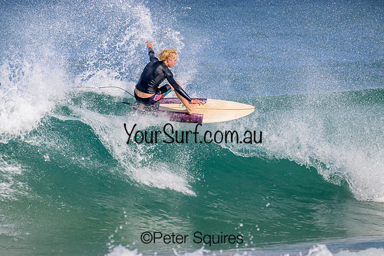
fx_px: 7526
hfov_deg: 2.9
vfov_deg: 2.0
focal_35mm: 705
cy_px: 108
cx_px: 158
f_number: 11
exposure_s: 1/2000
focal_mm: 600
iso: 800
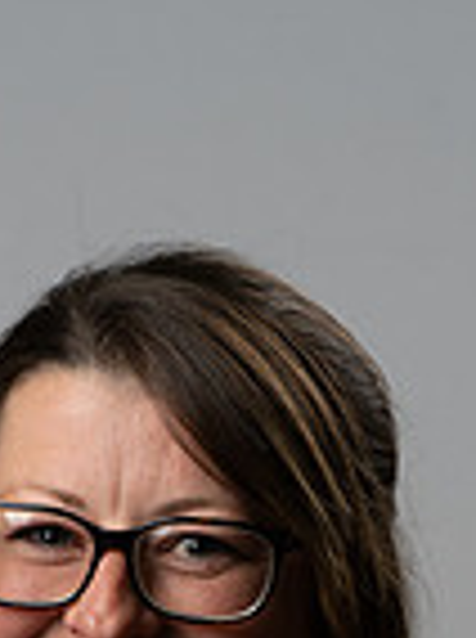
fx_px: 8533
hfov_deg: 3.2
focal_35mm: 464
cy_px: 988
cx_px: 121
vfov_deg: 4.3
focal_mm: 152
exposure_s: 1/160
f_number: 7.1
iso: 160
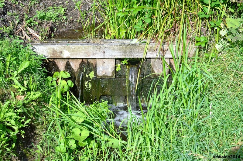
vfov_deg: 16.5
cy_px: 80
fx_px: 556
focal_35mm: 82
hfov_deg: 24.7
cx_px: 122
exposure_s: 1/125
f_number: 11
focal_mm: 55
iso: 160
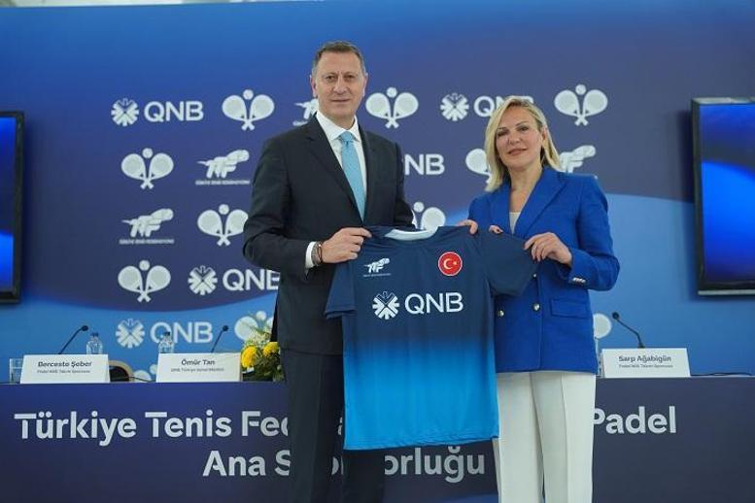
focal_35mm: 50
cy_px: 252
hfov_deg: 39.3
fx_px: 1057
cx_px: 378
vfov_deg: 26.8
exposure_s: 1/250
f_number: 2.8
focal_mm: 50.4
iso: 640
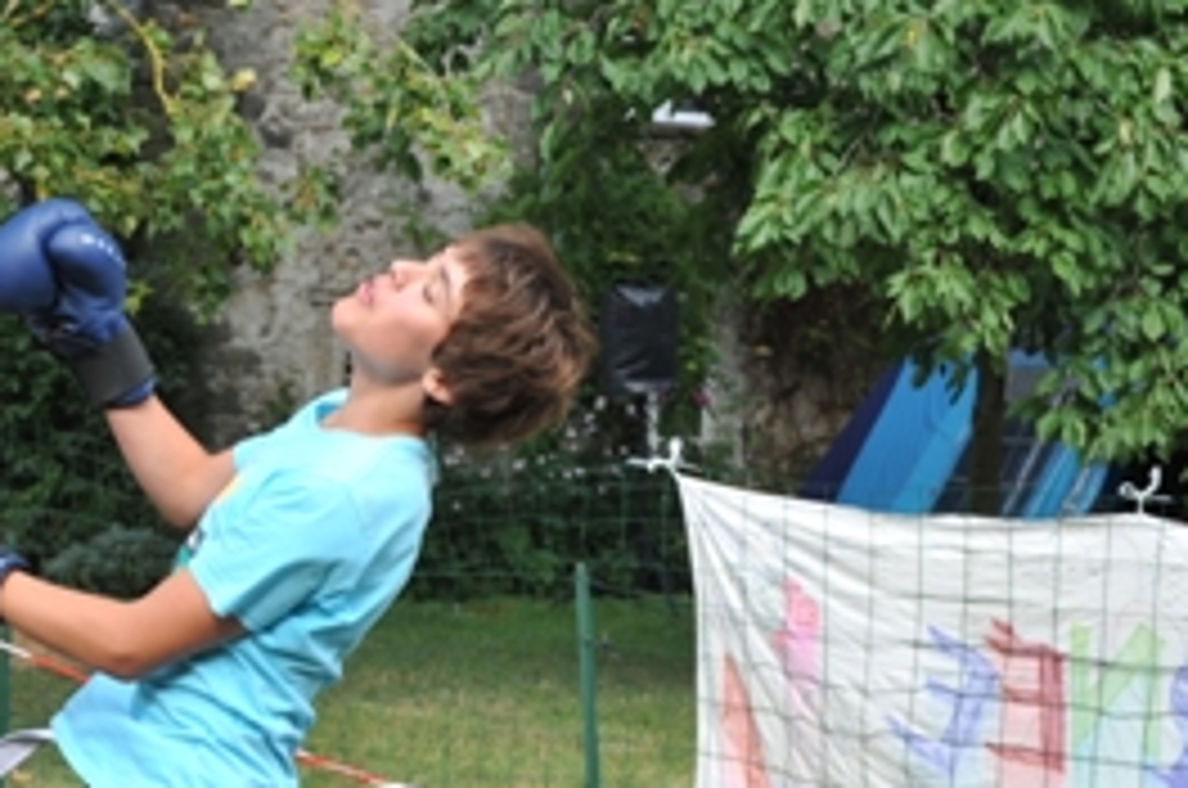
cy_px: 608
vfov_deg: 15.9
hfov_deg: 23.2
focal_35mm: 85
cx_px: 63
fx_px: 2800
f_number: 5.6
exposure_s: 1/400
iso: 250
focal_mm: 35
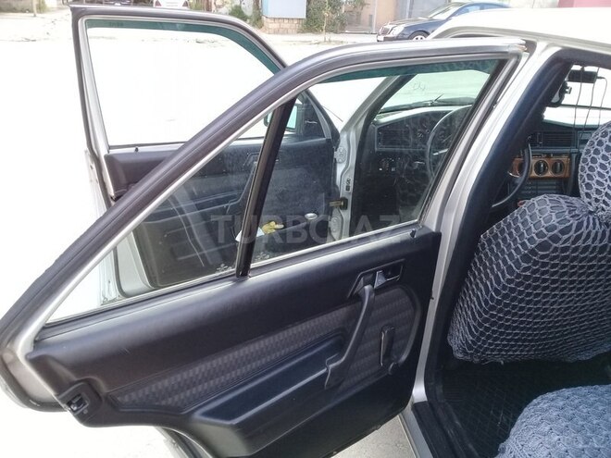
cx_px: 306
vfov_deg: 45.4
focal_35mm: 31
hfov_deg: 58.4
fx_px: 547
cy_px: 229
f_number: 2.2
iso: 100
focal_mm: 3.3
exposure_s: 1/100
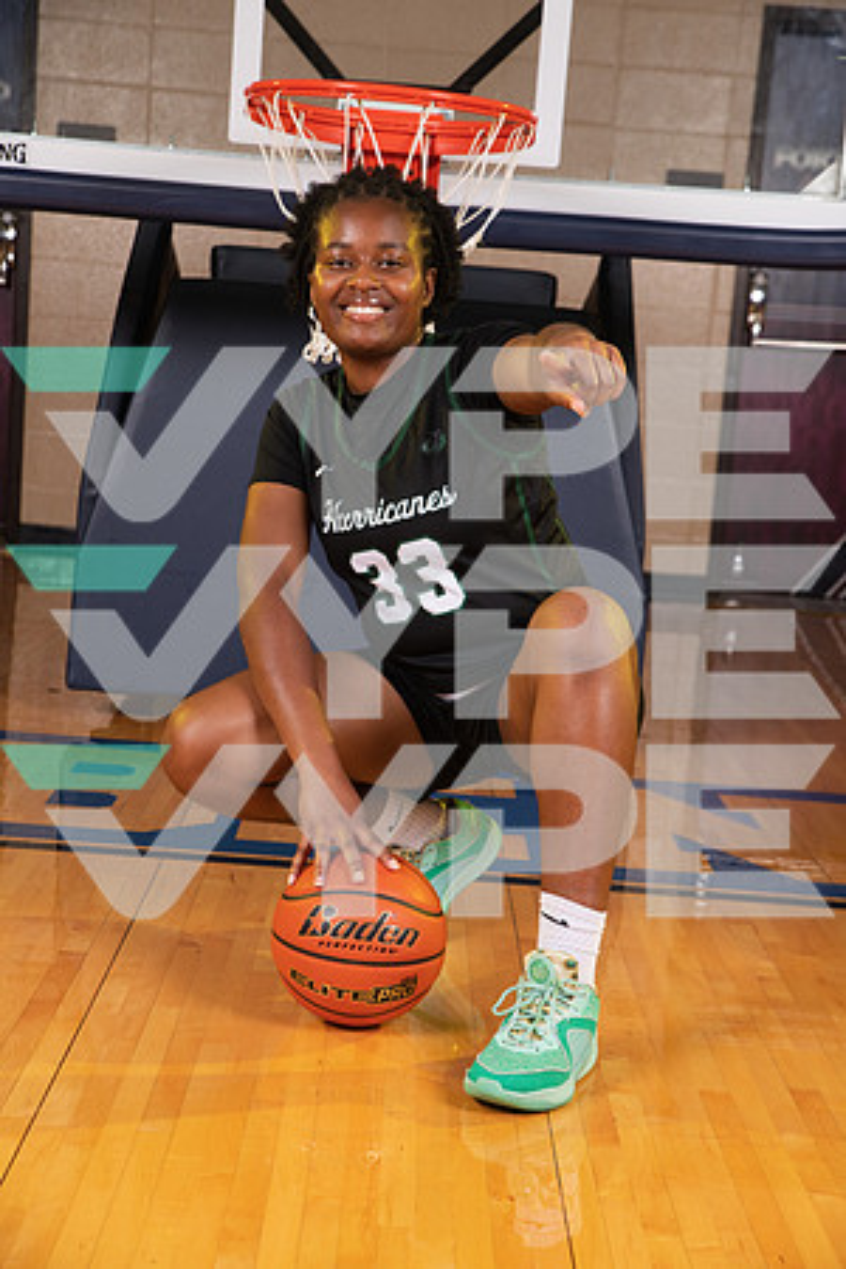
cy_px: 634
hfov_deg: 21.9
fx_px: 2185
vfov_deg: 32.4
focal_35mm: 62
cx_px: 423
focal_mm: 62
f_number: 7.1
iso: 320
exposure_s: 1/320
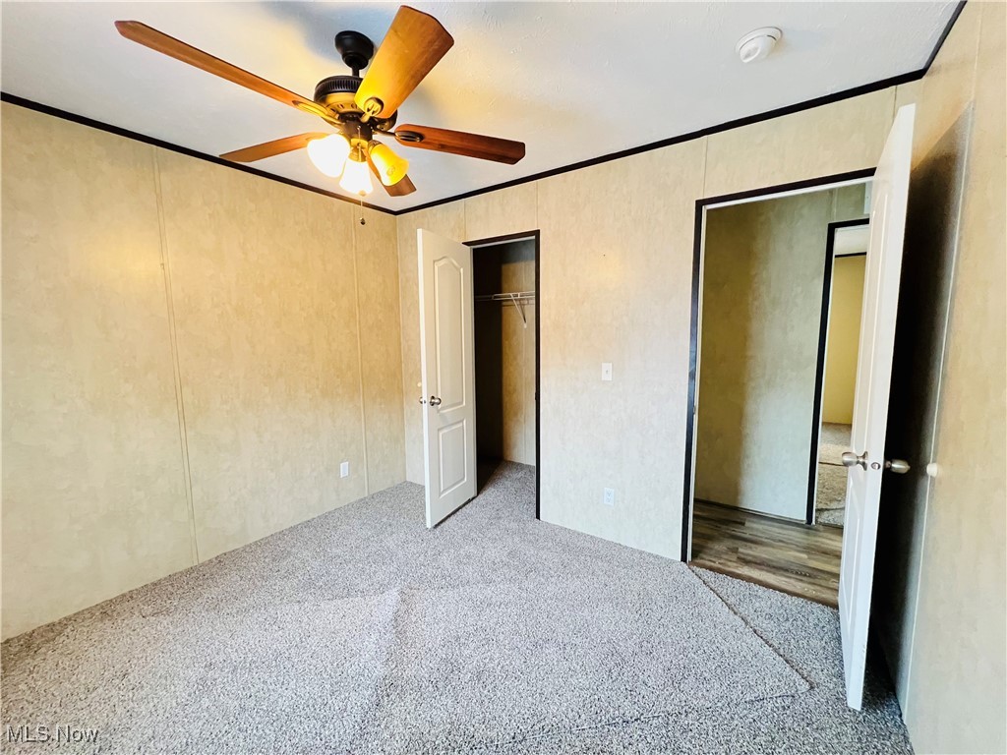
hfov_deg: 106.2
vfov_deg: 89.9
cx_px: 504
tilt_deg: -6.6
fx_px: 378
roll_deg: +0.6
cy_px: 378
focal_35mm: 13
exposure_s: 1/40
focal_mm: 1.57
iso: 800
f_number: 1.8
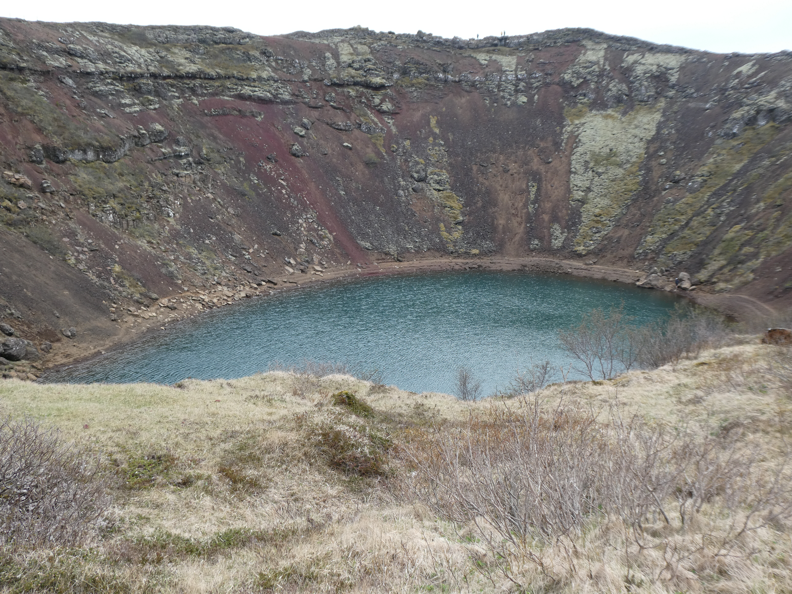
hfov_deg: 52.6
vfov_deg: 40.7
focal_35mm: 35
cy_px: 297
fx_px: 801
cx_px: 396
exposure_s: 1/160
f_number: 3.7
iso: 80
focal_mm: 6.3
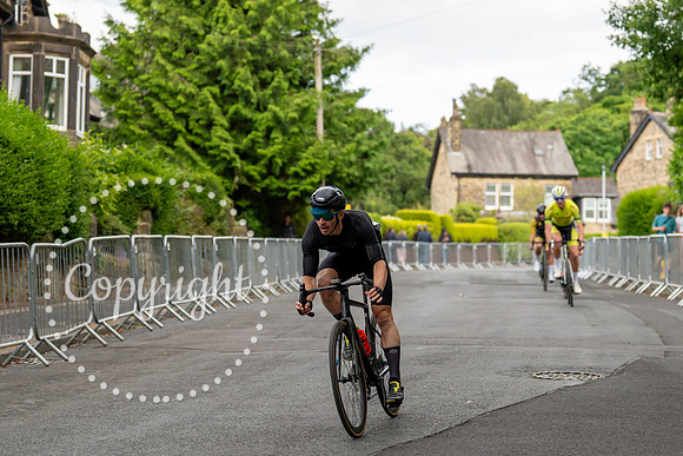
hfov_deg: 21.8
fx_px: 1772
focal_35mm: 93
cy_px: 229
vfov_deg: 14.7
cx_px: 334
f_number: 2.8
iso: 400
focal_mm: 70
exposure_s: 1/800
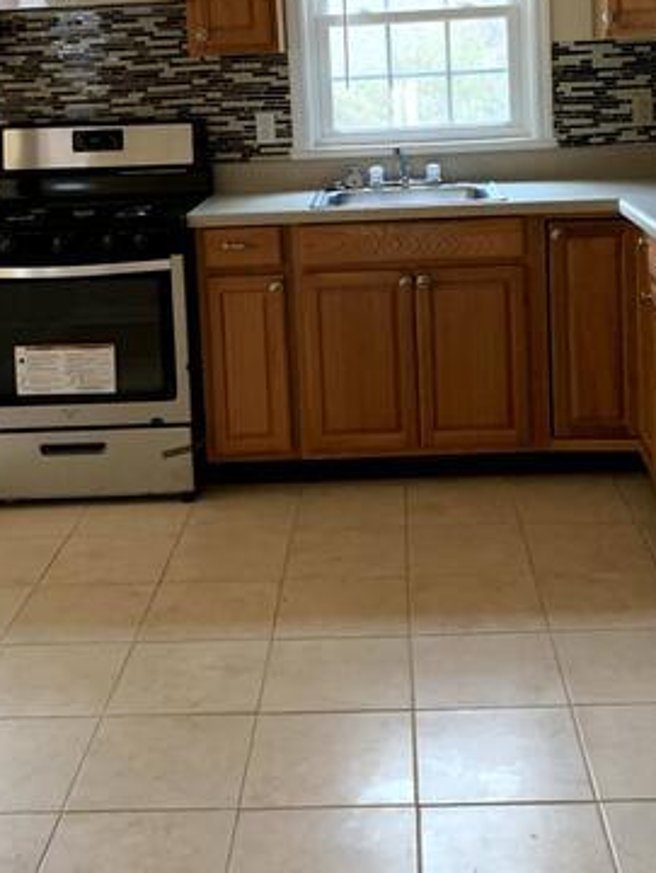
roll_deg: +3.9
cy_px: 209
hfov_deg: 30.3
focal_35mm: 48
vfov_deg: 38.5
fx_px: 1212
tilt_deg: -5.7
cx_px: 346
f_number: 1.8
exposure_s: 1/40
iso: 400
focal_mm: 4.25
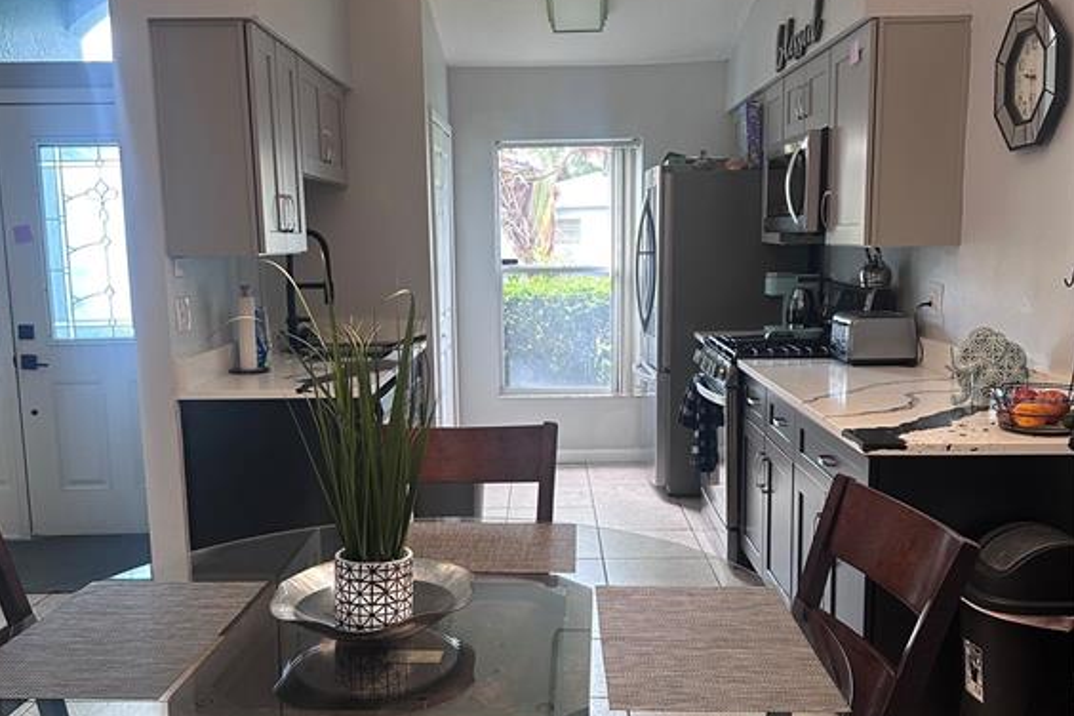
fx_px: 1014
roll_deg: -0.3
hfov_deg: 55.8
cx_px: 533
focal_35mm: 34
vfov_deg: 38.8
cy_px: 398
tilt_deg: -8.2
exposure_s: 1/60
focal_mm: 6.86
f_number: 1.78
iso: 160
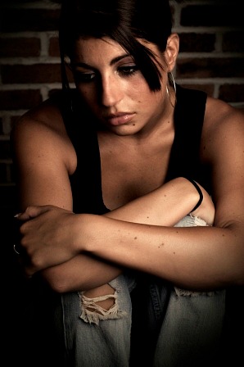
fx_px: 764
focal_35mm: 75
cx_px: 122
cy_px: 184
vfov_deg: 27.0
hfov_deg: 18.2
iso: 200
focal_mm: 50
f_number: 6.3
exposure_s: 1/200
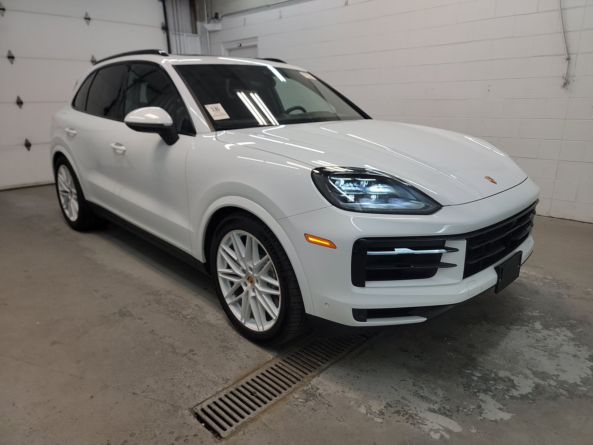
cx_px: 296
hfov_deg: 71.6
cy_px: 222
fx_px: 411
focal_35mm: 24
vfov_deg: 56.8
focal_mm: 6.7
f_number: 1.8
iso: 83
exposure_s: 1/59
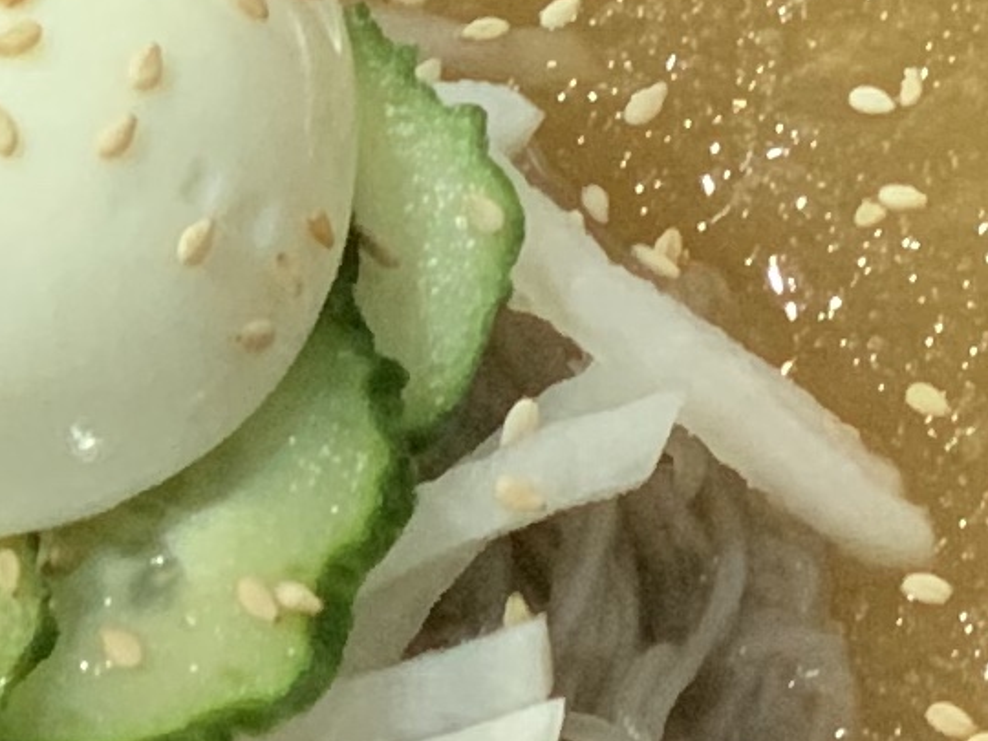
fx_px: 11074
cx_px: 1486
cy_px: 748
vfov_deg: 3.8
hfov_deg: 5.1
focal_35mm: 388
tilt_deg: -57.0
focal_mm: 6
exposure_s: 1/40
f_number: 2.4
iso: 400
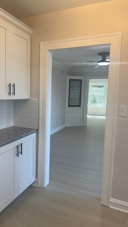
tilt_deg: -7.5
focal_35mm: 27
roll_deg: -1.3
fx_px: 163
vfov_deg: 69.8
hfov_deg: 42.6
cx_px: 49
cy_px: 111
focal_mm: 6.76
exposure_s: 1/159
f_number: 1.78
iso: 64
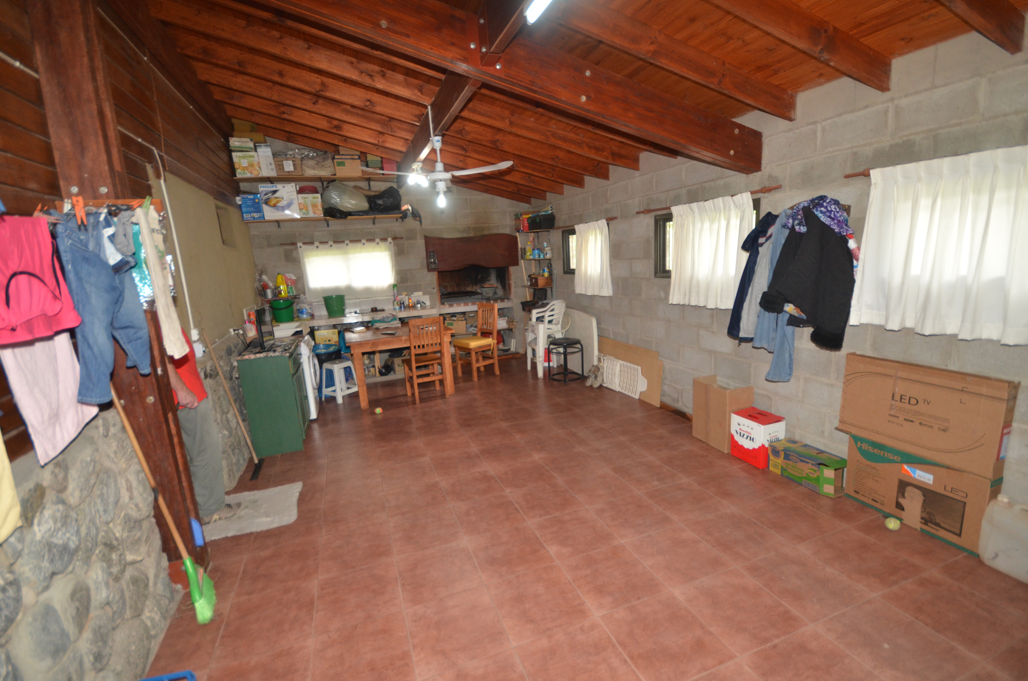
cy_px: 340
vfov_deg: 77.1
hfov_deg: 100.5
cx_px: 514
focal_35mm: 15
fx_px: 427
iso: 800
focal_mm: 10
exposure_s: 1/60
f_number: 4
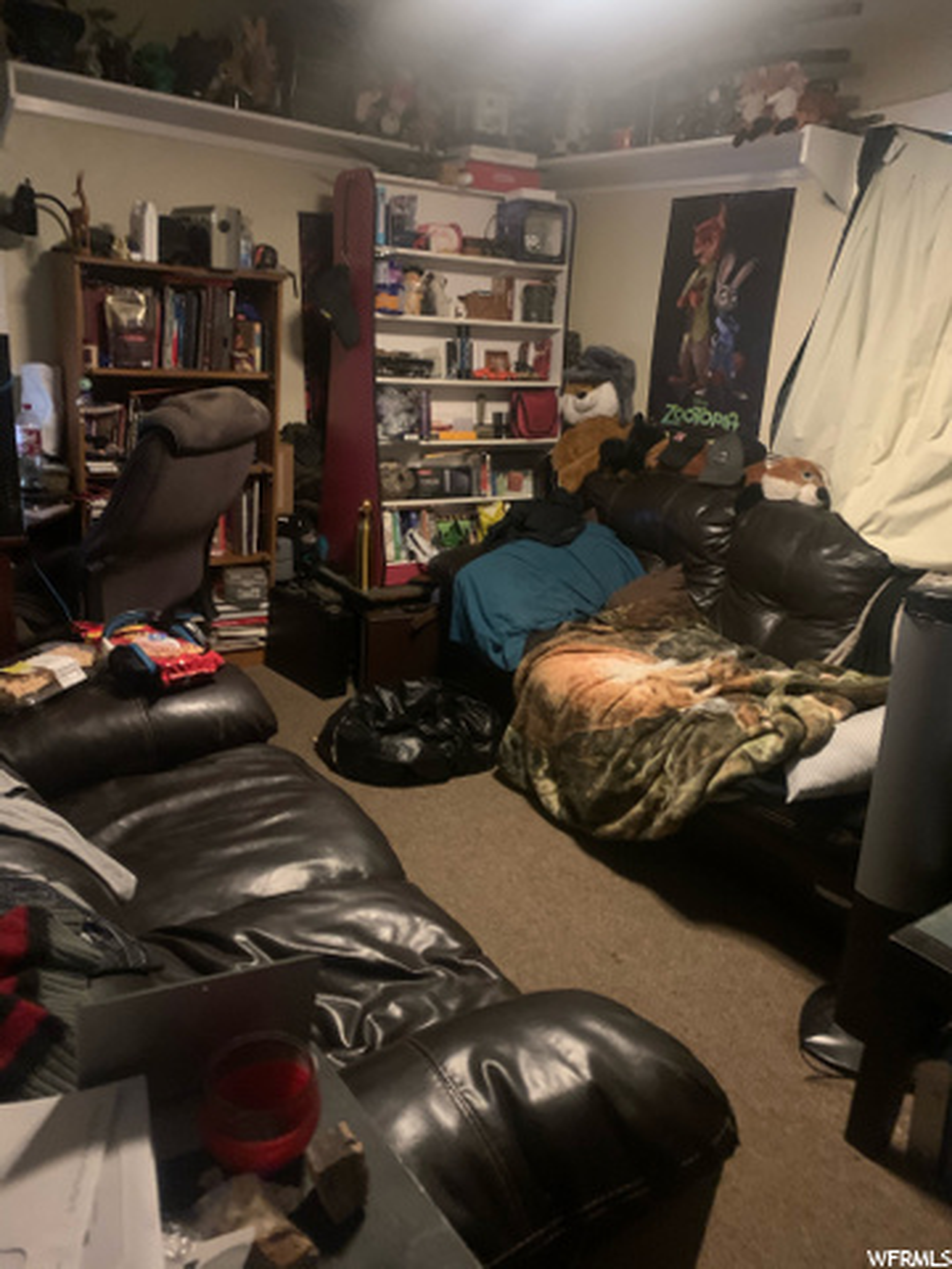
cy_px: 634
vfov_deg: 67.3
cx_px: 476
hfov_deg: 53.1
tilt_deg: -17.3
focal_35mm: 26
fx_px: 953
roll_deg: -4.5
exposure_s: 1/17
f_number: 1.8
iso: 640
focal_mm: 4.25
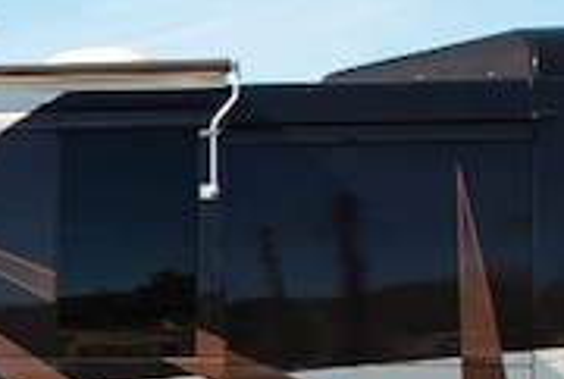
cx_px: -470
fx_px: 2089
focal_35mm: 133
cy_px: 409
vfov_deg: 10.3
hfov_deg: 13.7
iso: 100
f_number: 6.3
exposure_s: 1/160
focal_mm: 20
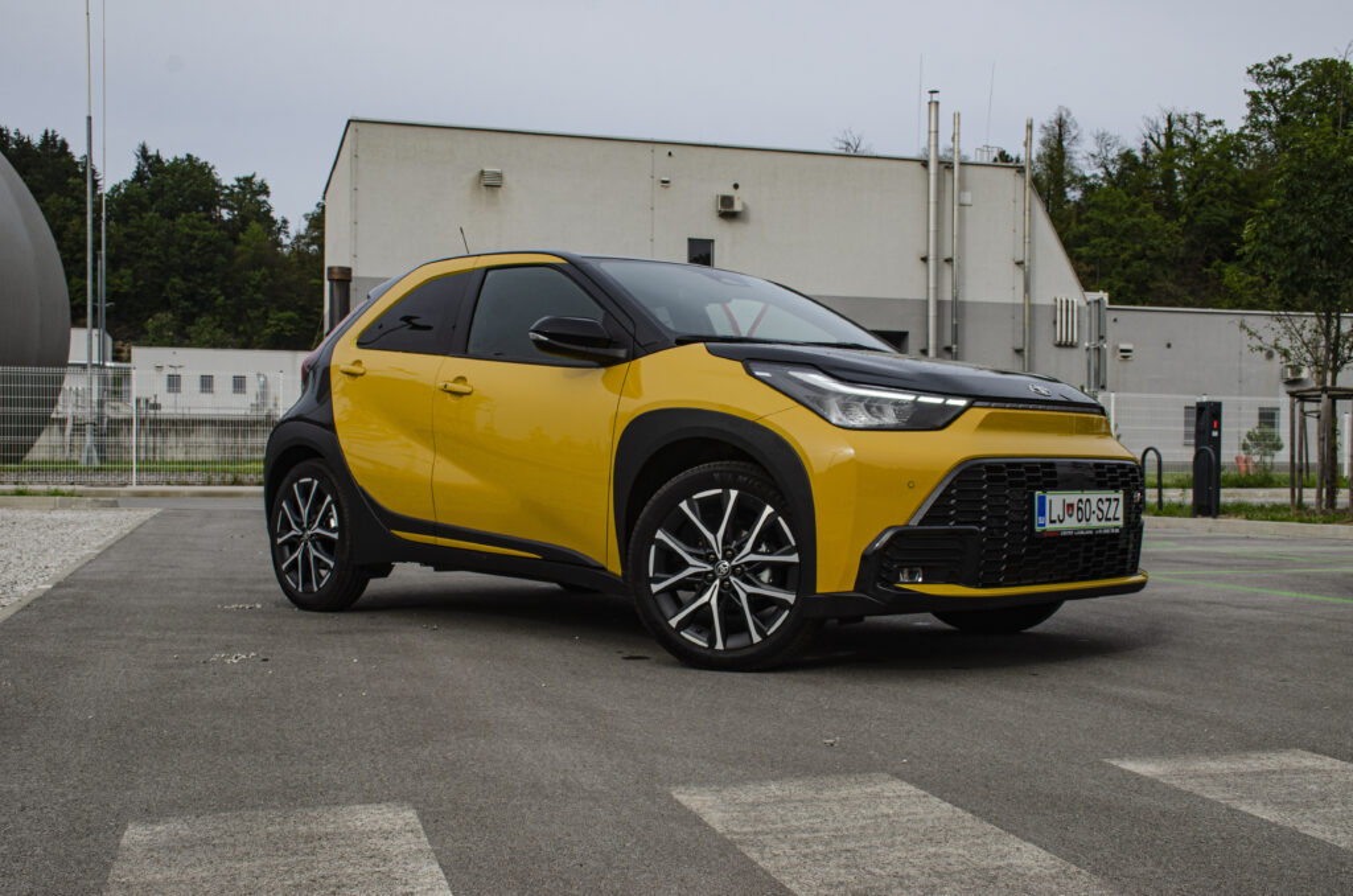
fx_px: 1463
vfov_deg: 34.1
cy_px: 448
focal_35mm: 39
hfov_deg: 49.6
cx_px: 676
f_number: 8
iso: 180
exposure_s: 1/250
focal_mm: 26
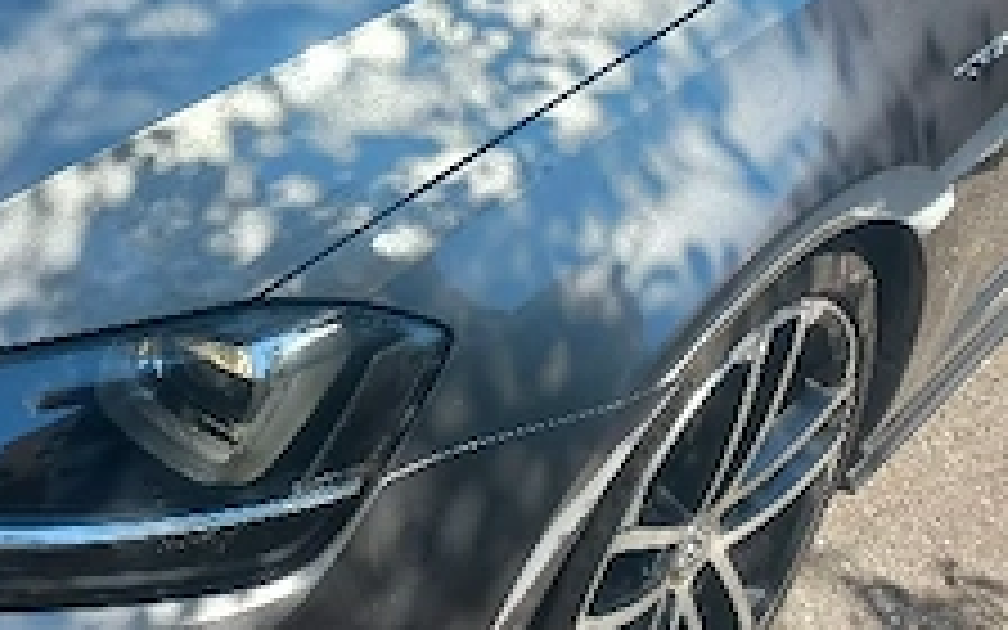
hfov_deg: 28.8
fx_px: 1950
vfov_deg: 18.0
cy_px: 36
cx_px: 342
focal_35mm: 71
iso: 25
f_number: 1.8
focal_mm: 4.6
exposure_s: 1/312
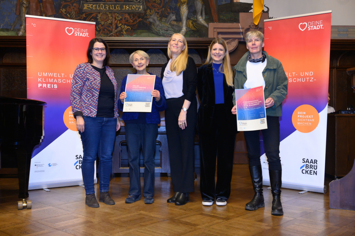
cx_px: 178
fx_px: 394
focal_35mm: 40
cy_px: 118
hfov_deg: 48.5
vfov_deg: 33.4
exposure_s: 1/60
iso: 2500
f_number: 5.6
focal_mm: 40
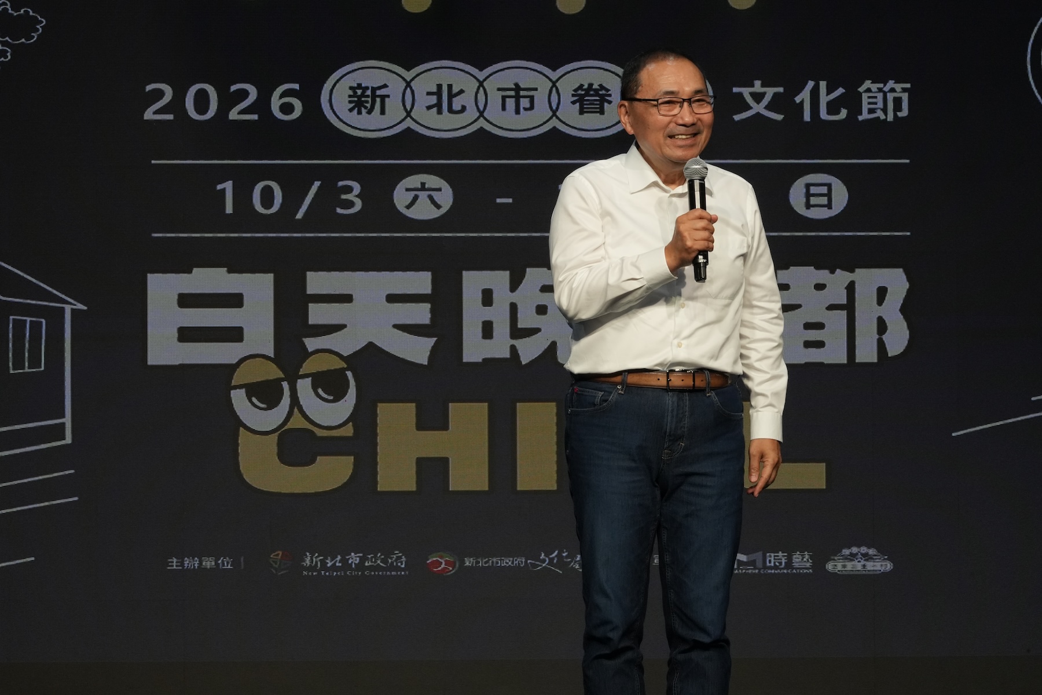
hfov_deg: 12.7
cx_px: 521
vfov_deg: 8.5
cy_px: 348
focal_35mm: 162
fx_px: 4689
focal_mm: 162
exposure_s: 1/160
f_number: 20
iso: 3200
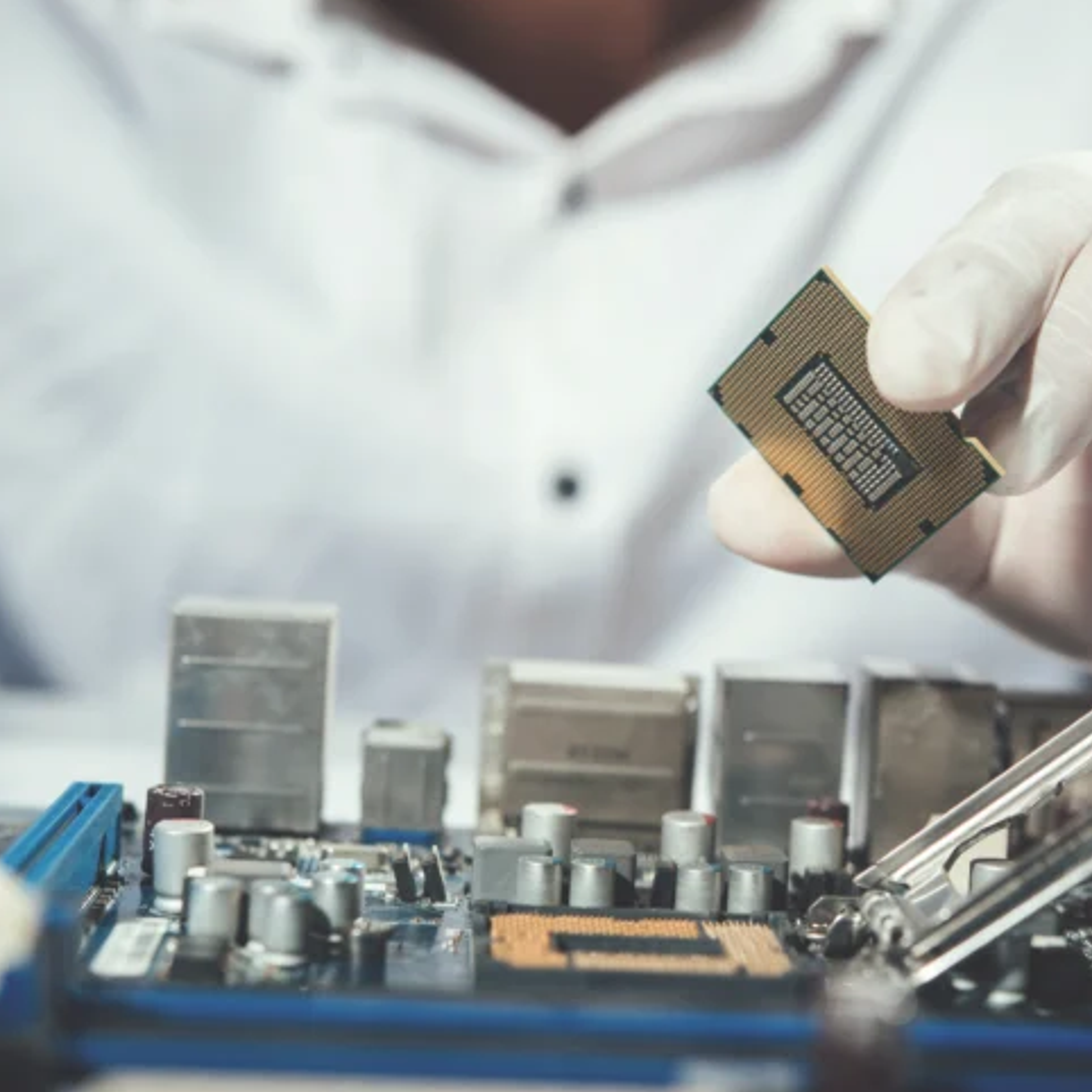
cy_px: 544
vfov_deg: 22.5
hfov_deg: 22.4
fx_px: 2748
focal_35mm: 77
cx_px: 743
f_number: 5.6
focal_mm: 60
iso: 100
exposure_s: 1/250
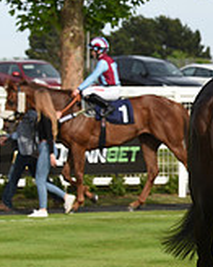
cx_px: 457
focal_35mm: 233
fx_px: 1838
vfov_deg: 8.3
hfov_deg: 6.4
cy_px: 177
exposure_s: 1/1600
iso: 400
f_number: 5.6
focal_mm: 70
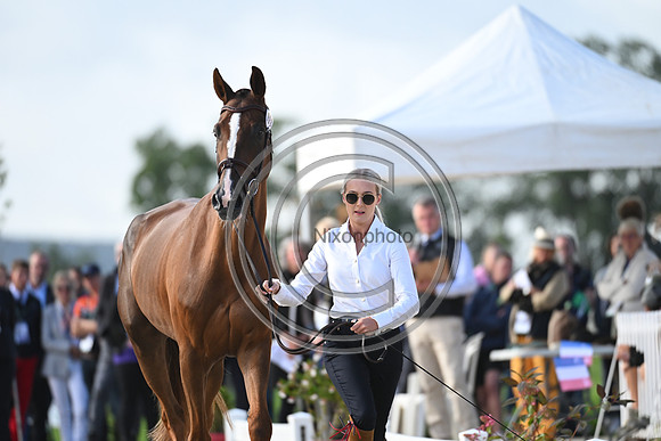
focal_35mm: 400
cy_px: 220
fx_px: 7346
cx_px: 330
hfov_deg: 5.2
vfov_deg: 3.4
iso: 900
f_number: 5
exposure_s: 1/1600
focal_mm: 400
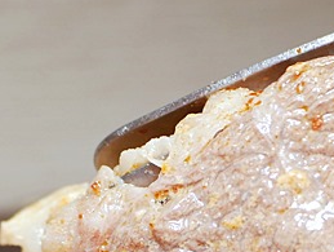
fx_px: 1044
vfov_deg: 13.5
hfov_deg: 18.0
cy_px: 273
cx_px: 273
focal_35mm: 108
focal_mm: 14
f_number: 2.5
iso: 200
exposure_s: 1/100
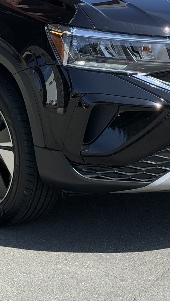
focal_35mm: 138
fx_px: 1105
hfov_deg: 8.8
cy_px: 33
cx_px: 46
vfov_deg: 15.4
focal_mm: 6.76
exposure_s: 1/2577
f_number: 1.78
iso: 80
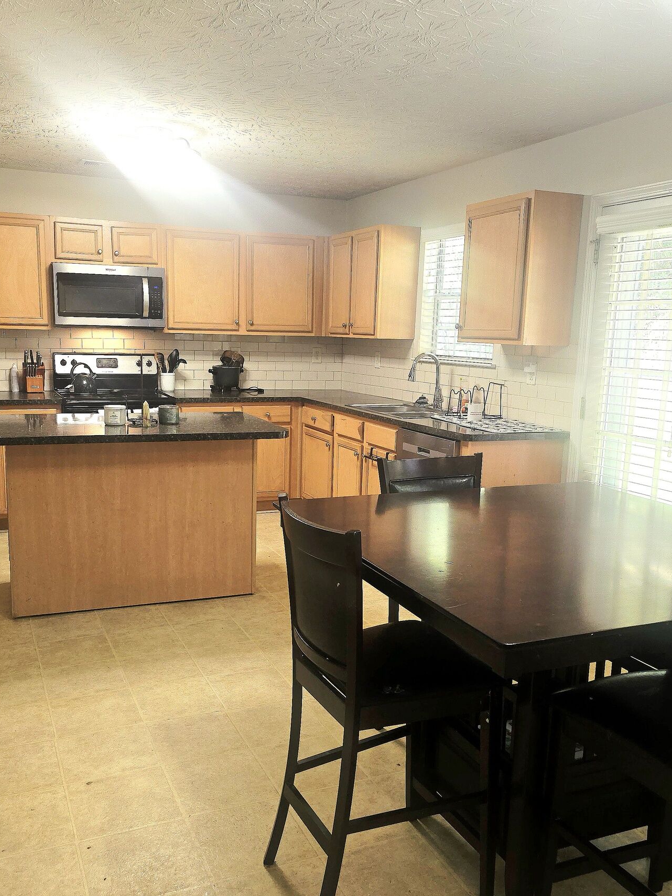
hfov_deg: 45.4
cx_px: 319
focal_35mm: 31
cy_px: 469
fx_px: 802
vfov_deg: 58.3
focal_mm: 6.3
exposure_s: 1/60.2
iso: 100
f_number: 1.7
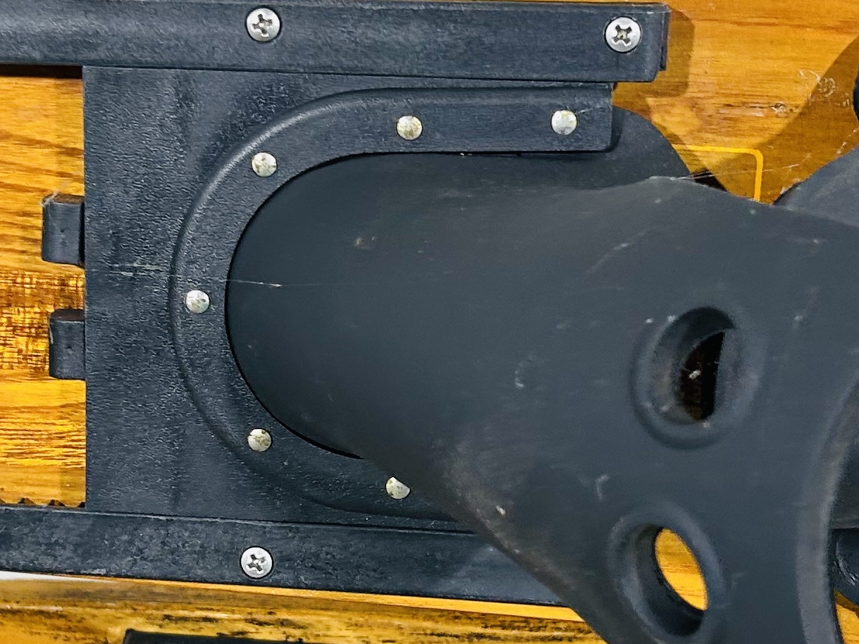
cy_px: 361
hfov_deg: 22.7
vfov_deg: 17.2
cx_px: 356
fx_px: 2134
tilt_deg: -47.4
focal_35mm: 86
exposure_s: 1/120
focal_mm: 5.7
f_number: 1.5
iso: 80
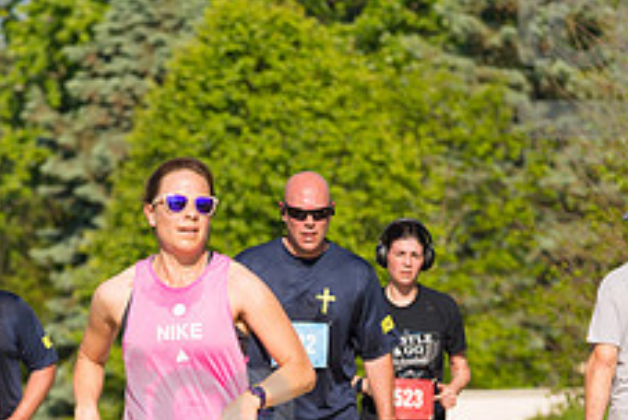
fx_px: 6463
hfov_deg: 5.6
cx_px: 210
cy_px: 446
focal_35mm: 370
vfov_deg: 3.7
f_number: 5.6
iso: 400
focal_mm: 145
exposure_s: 1/2000
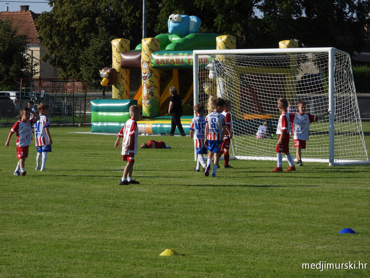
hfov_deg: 13.6
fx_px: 1550
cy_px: 139
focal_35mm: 145
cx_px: 185
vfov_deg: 10.2
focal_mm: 26.1
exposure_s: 1/1250
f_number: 4
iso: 100
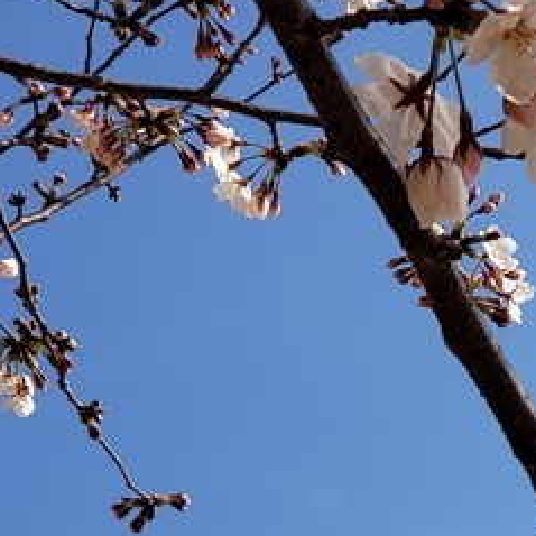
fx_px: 4047
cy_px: 870
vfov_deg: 7.4
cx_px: 946
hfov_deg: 7.4
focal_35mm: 231
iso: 32
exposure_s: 1/629
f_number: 2.4
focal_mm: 6
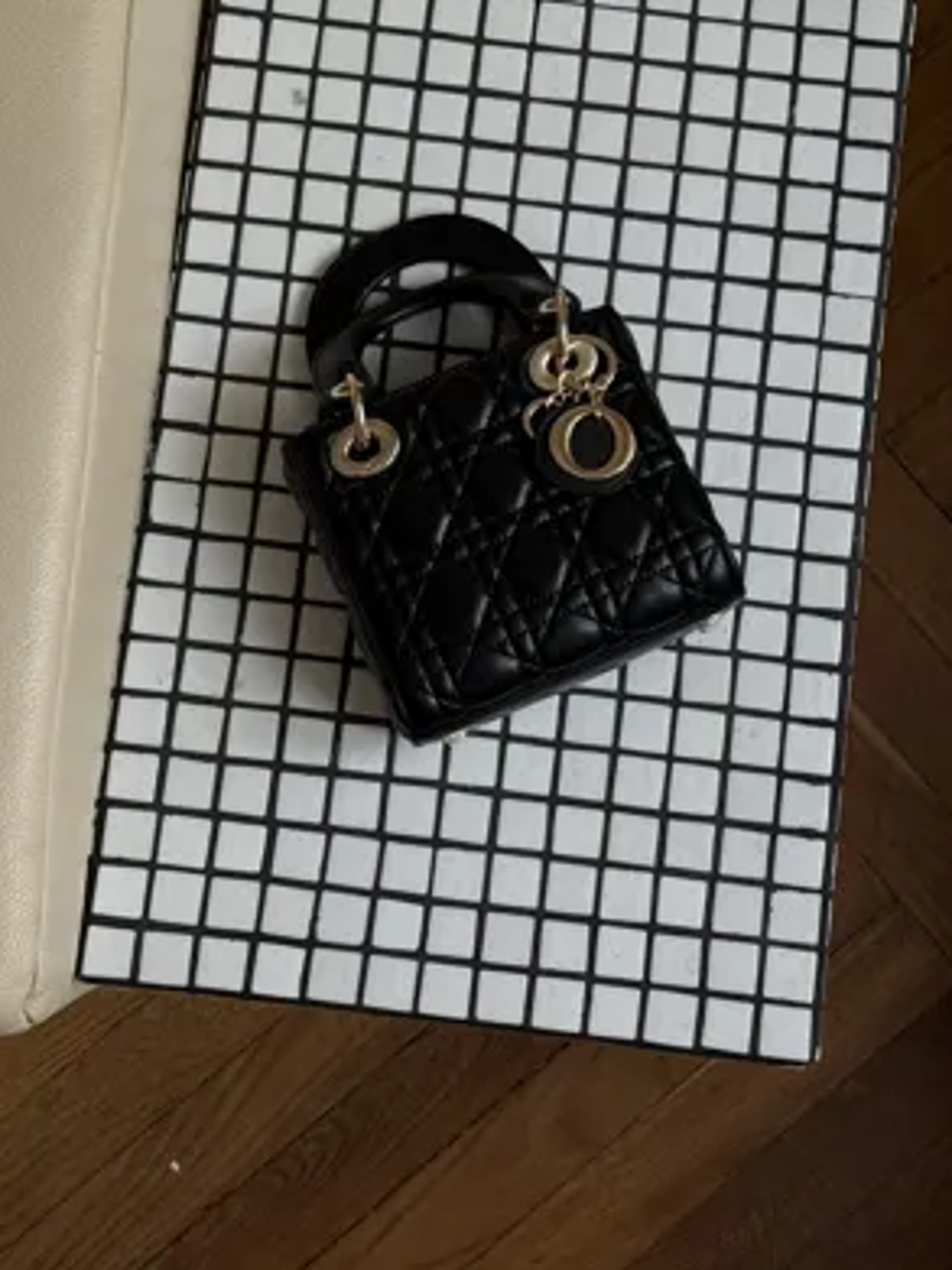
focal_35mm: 59
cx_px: 481
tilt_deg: -81.1
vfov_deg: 32.6
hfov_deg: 24.8
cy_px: 503
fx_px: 2165
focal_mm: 6.76
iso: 64
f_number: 1.78
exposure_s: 1/1133
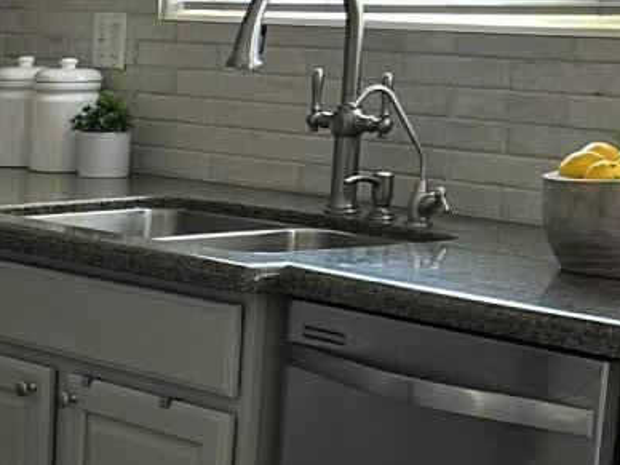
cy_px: 495
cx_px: -551
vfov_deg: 10.9
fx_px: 2400
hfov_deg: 13.1
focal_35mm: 134
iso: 125
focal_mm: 5.7
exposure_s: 1/64
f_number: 1.5
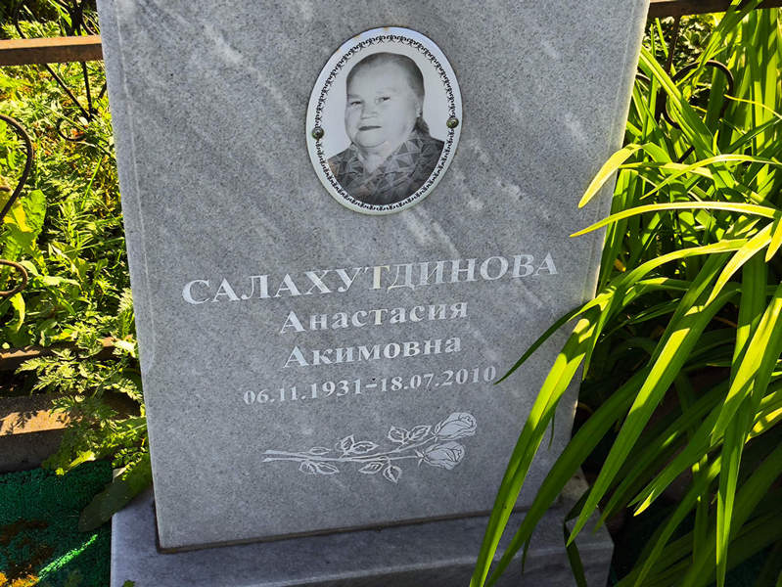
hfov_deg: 38.2
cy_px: 294
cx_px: 391
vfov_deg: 29.1
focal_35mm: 50
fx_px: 1130
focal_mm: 4.71
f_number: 1.7
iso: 50
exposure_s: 1/386
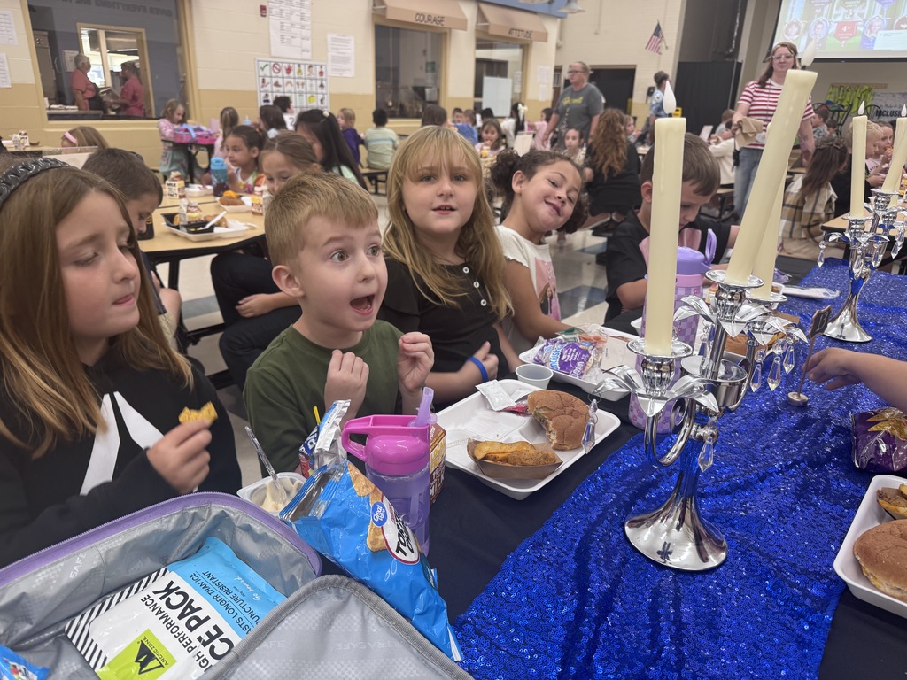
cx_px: 454
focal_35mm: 24
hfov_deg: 71.6
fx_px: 629
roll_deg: -2.4
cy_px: 340
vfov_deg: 56.8
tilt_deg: -21.7
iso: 125
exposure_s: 1/60
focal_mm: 6.76
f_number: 1.78
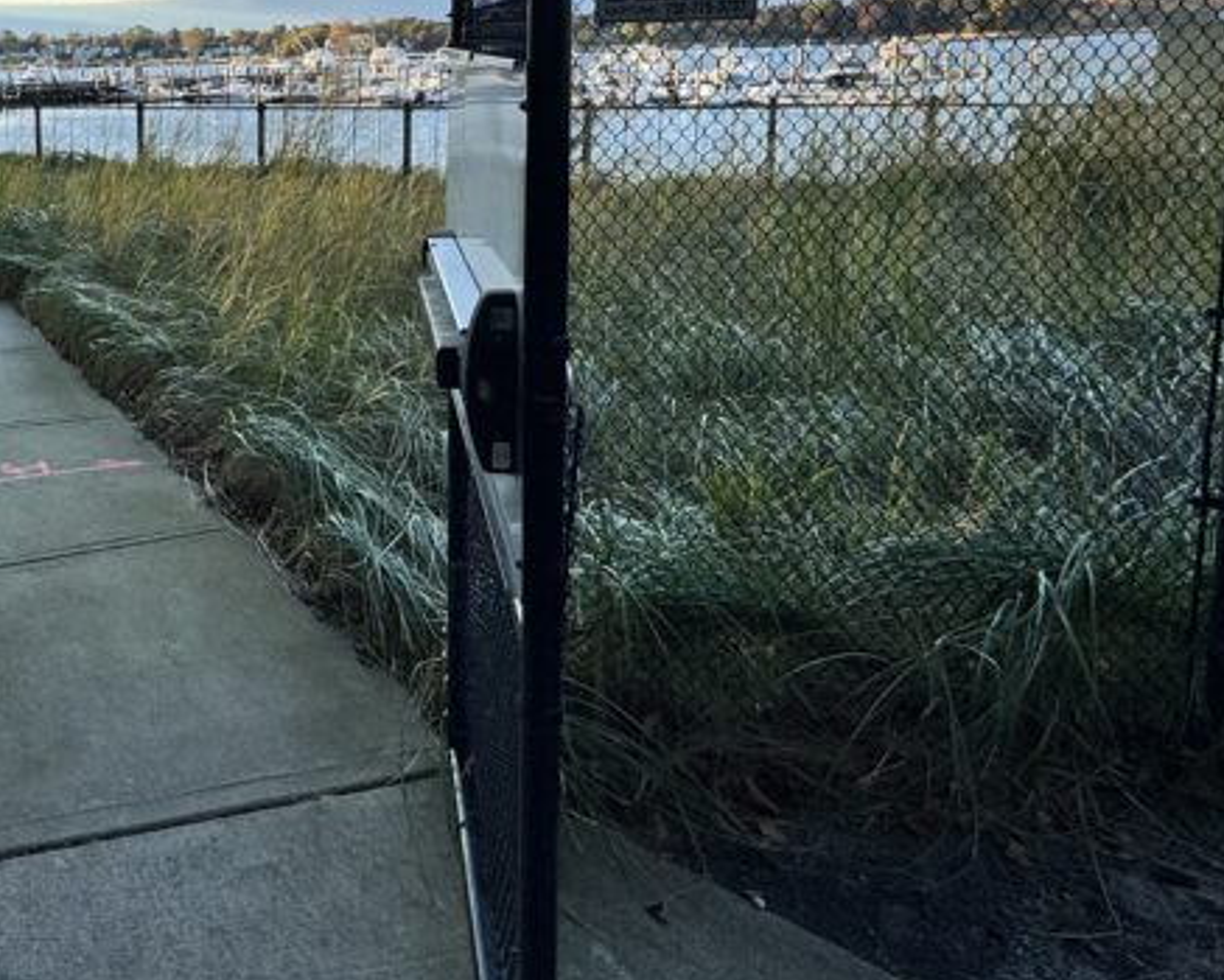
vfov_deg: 43.8
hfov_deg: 48.7
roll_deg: +2.7
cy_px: 207
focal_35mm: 32
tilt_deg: -7.5
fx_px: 1160
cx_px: 87
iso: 40
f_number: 2.2
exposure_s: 1/578
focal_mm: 2.22
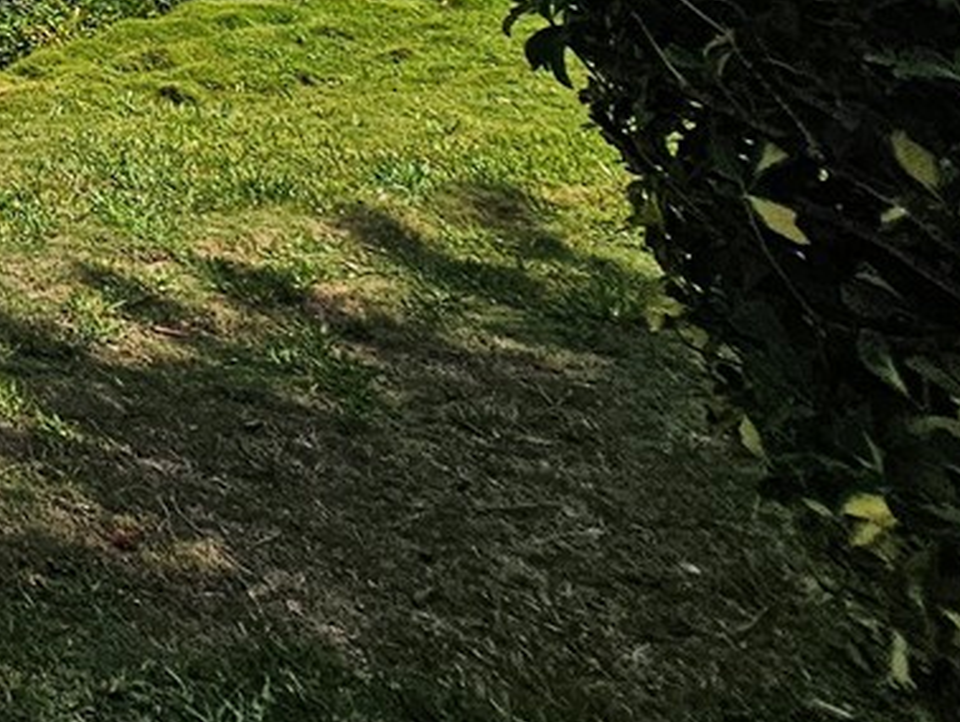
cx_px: -996
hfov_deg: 18.9
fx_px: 1526
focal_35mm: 55
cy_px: -613
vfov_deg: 19.3
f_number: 2.2
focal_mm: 2.2
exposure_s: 1/4021
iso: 50
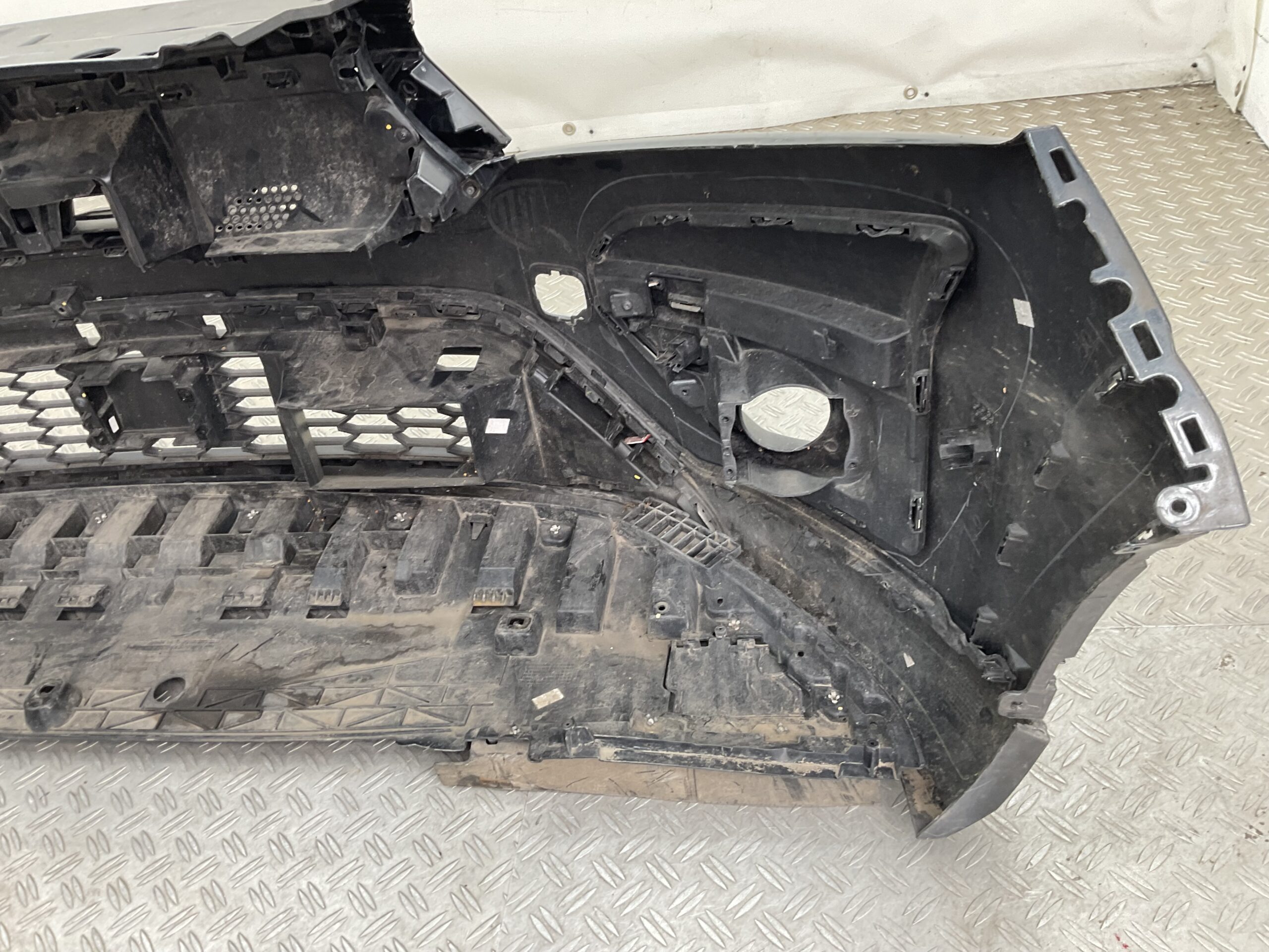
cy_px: 476
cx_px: 634
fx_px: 1063
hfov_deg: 61.7
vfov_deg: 48.2
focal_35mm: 29
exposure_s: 1/50
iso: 40
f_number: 1.8
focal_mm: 3
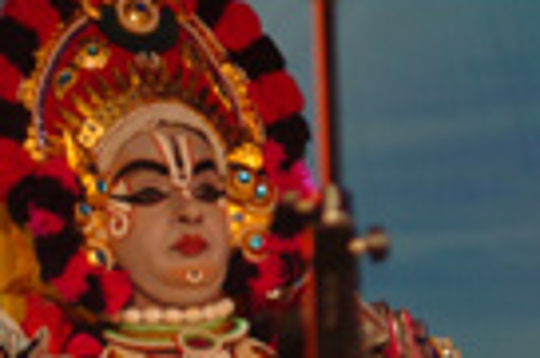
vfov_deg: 3.8
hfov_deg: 5.6
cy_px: 392
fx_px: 5435
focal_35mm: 363
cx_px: -488
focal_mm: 55
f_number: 2.8
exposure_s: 1/80
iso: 400
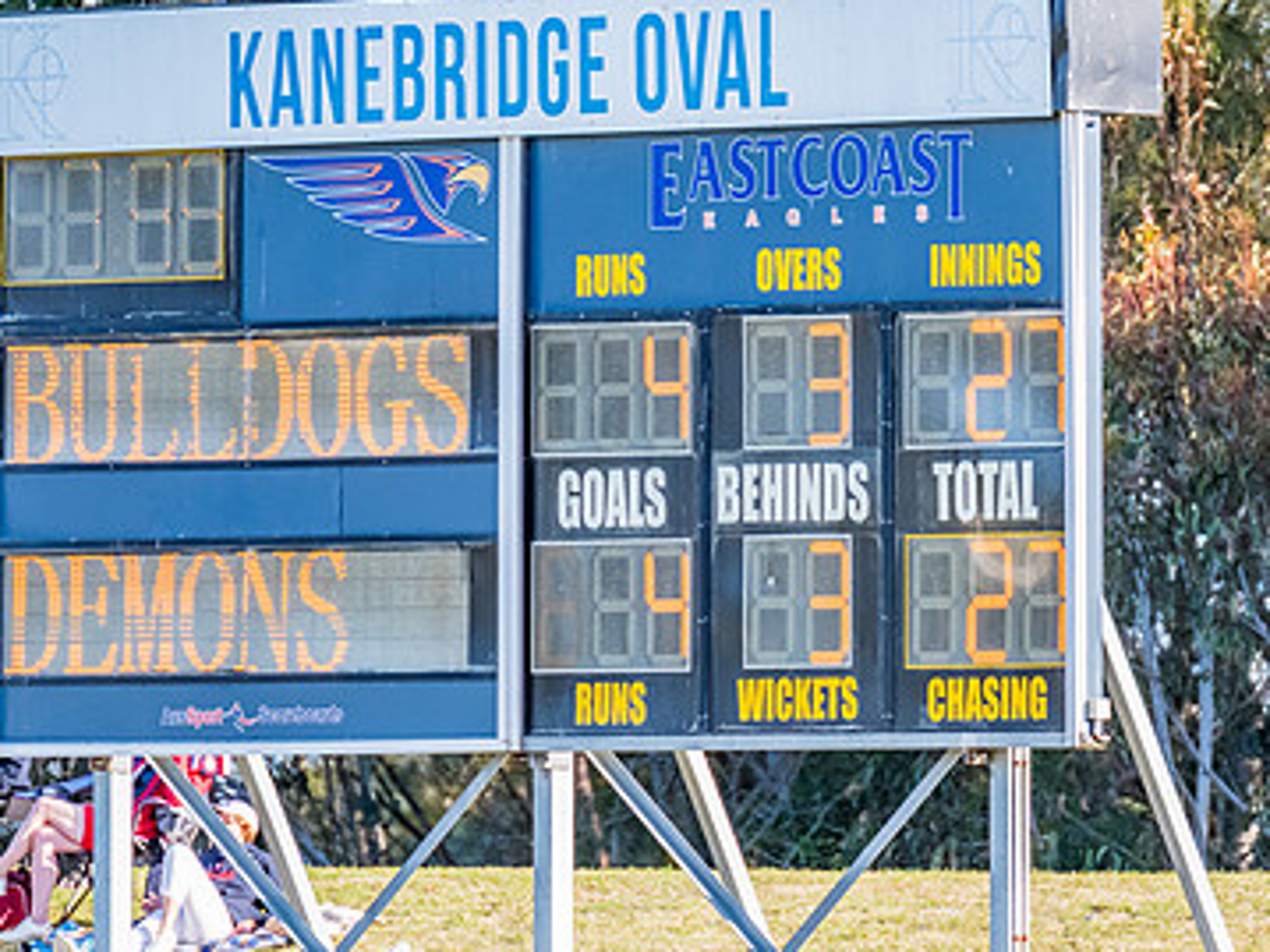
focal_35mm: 761
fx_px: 27910
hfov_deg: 2.6
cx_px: 664
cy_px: 500
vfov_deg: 2.0
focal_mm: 420
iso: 800
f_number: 4
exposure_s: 1/1600
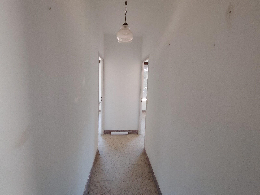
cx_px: 130
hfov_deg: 91.0
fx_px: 128
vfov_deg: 74.7
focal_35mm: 17
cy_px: 98
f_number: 2.2
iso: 359
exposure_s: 1/50
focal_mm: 1.43
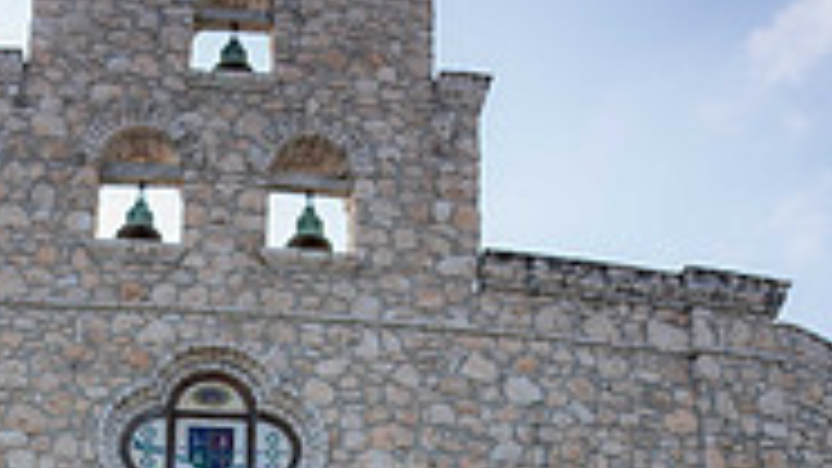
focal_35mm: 51
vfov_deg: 16.4
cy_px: 994
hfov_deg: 39.5
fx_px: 1125
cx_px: 211
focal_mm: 20
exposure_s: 1/800
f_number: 2.8
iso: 125
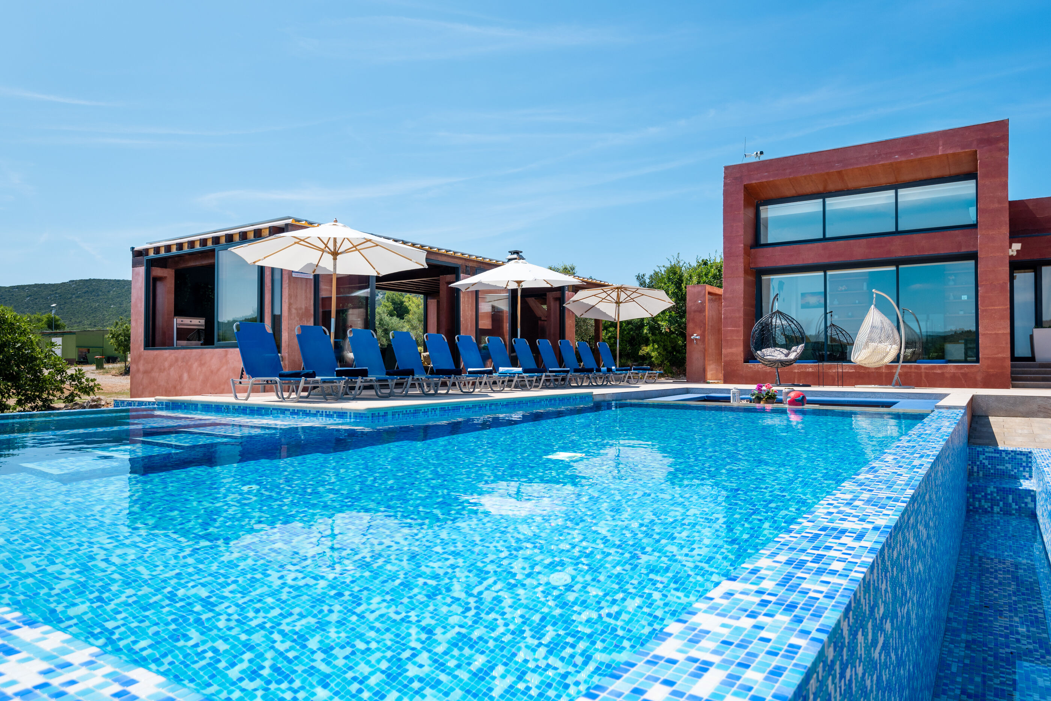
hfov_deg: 73.7
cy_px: 350
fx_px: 701
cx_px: 526
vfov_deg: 53.2
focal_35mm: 24
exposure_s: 1/1000
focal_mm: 24
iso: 100
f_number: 7.1
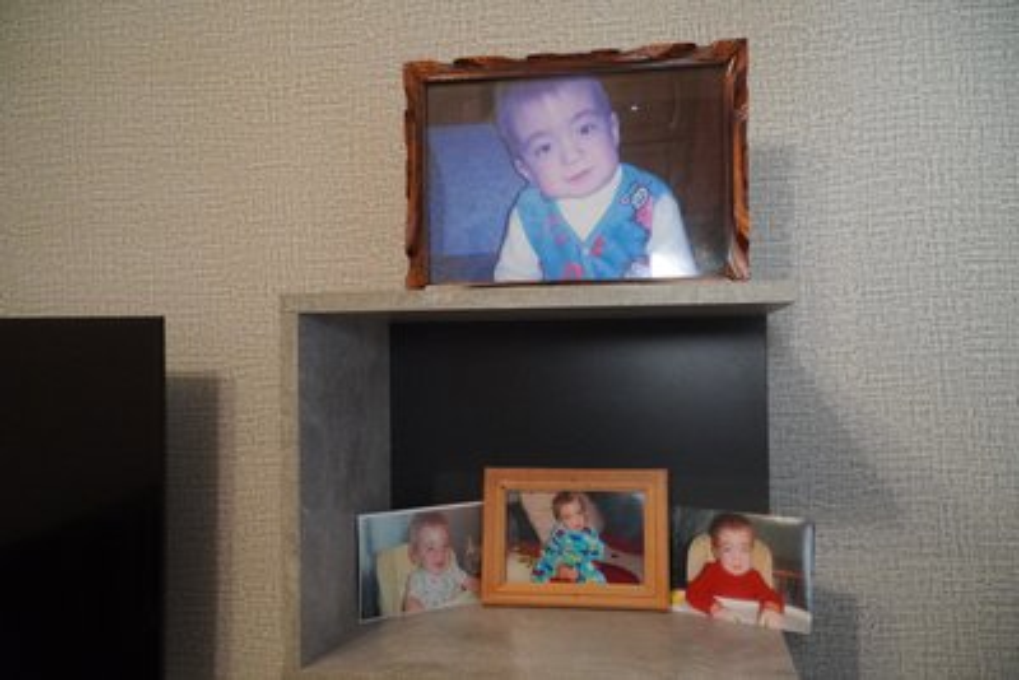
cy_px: 340
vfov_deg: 43.6
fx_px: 849
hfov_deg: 61.9
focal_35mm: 30
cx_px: 510
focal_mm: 20
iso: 6400
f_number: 4
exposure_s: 1/160
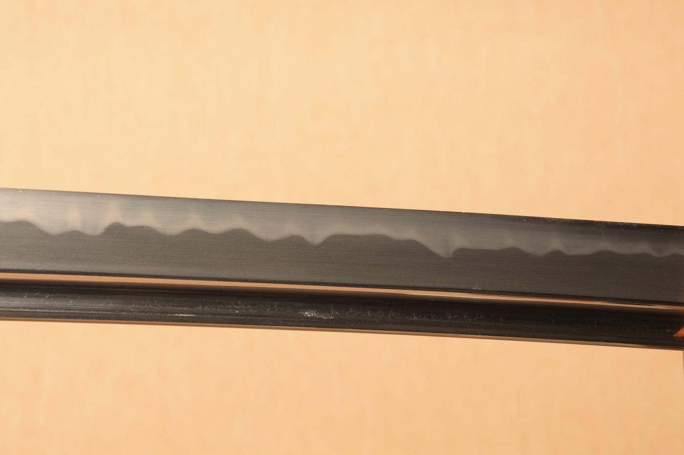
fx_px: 2278
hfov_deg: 17.1
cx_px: 342
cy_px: 228
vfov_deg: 11.4
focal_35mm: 120
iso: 400
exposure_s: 1/2
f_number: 11
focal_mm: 80
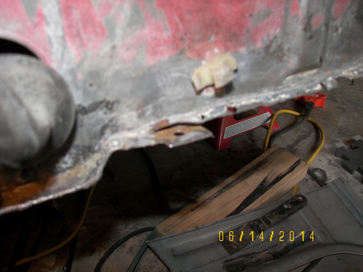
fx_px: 378
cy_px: 136
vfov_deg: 39.7
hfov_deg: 51.4
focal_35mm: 36
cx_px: 182
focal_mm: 6
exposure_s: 1/30
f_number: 2.8
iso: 100
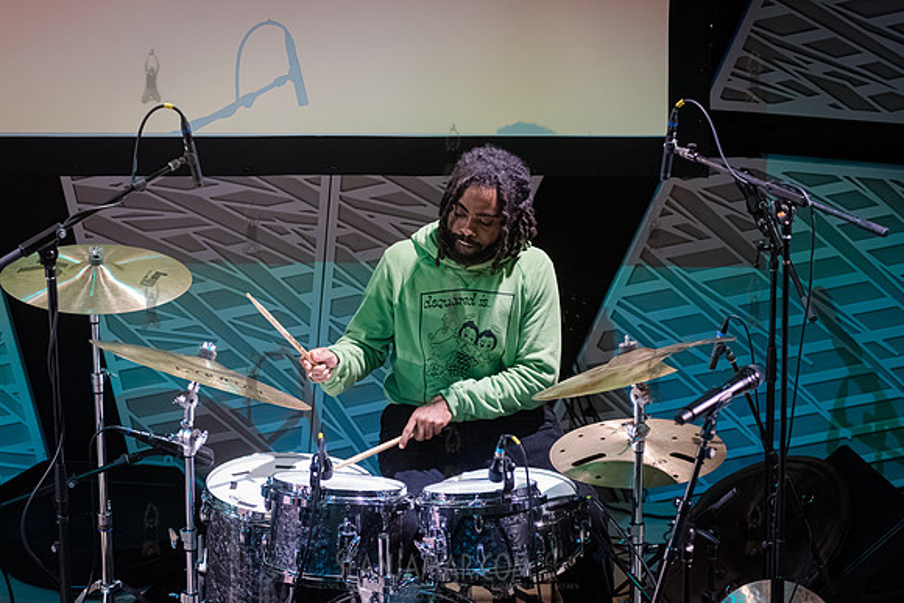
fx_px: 3548
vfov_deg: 9.7
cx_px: 467
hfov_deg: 14.5
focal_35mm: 141
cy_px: 324
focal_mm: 125
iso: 8000
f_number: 4.5
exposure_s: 1/400
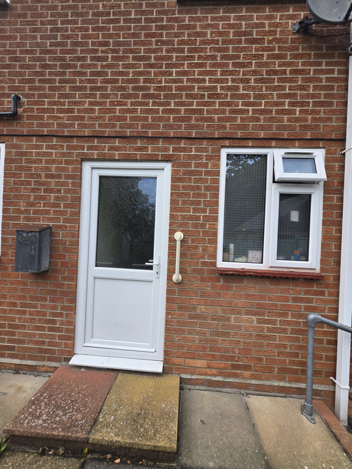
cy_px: 234
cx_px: 176
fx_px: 176
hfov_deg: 89.9
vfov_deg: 106.2
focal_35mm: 13
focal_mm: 1.7
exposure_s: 1/719
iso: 40
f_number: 2.2
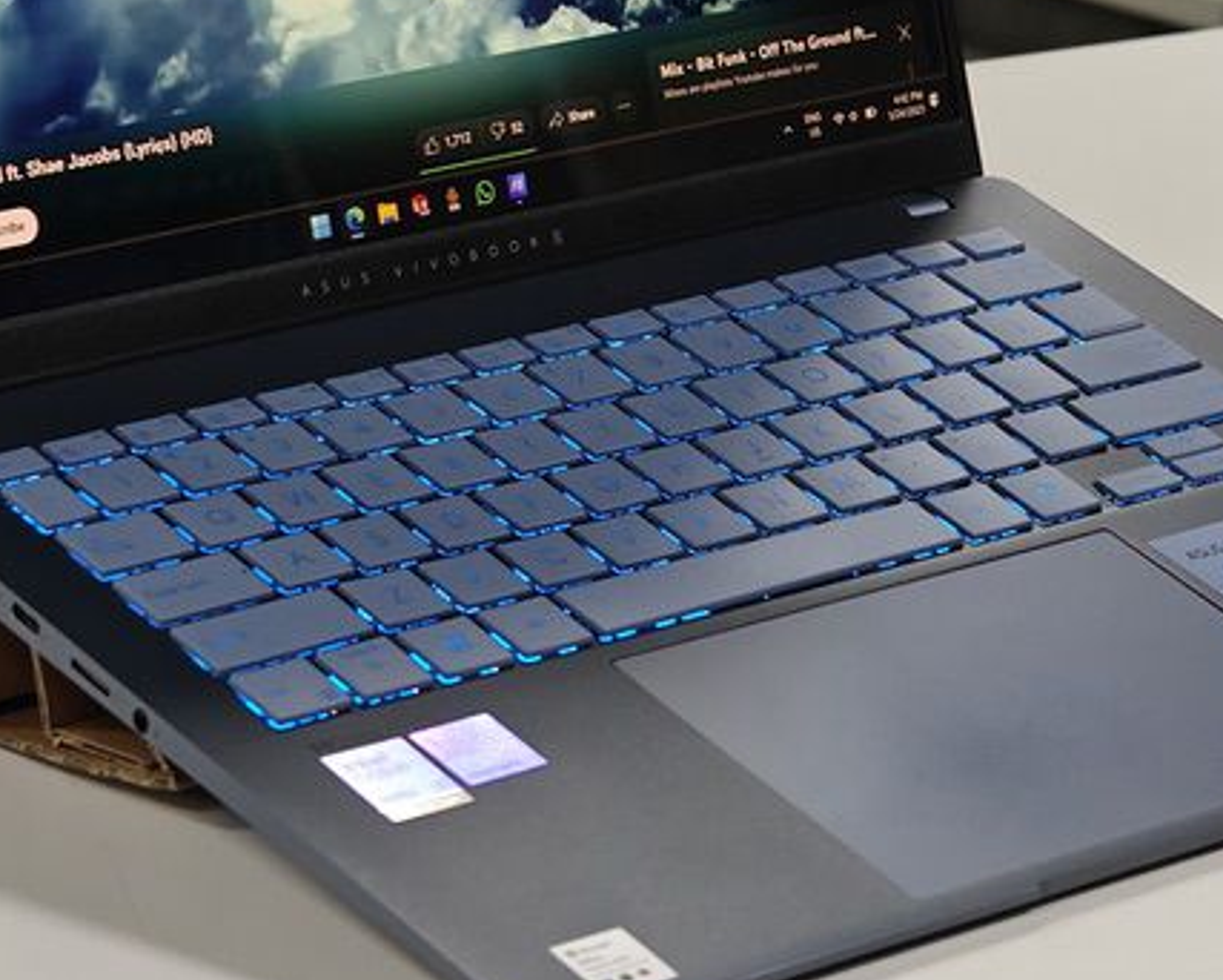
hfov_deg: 12.0
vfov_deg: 9.6
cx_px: 487
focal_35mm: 160
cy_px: 213
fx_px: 5794
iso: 800
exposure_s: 1/100
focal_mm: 13.3
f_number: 2.6
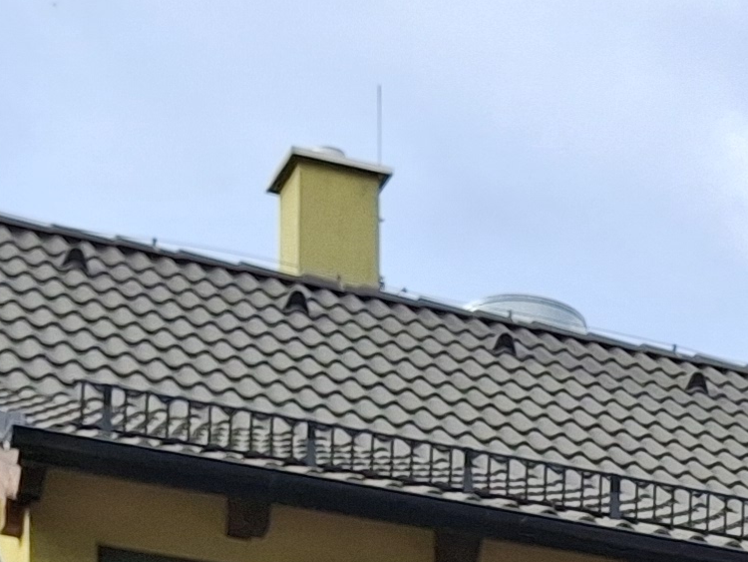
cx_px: 1302
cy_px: 1170
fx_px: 2940
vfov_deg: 10.0
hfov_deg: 13.2
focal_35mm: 136
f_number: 1.8
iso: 25
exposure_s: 1/901
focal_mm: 4.69
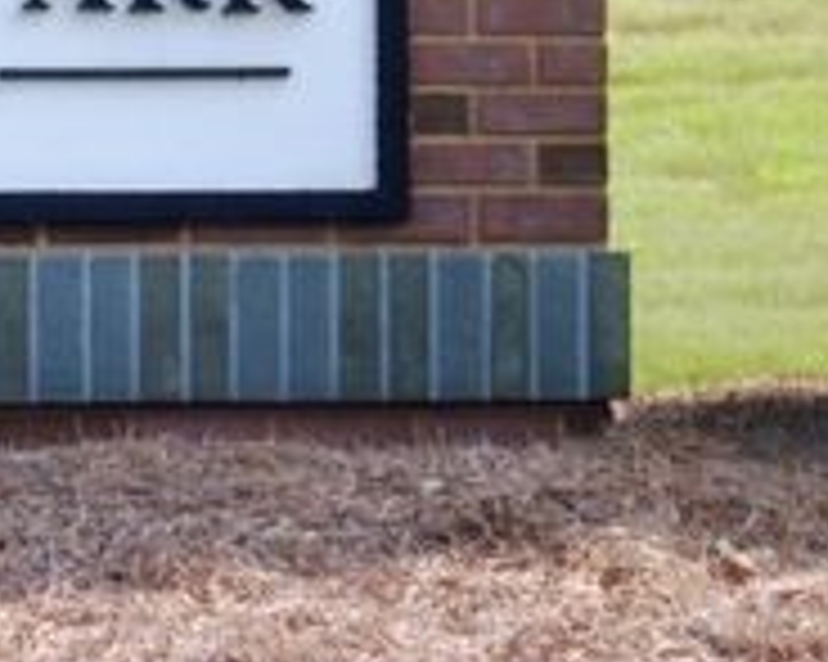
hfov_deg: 5.2
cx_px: -184
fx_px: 9087
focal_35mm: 371
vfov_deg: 4.2
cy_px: -169
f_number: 5.9
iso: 64
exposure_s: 1/100
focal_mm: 25.3
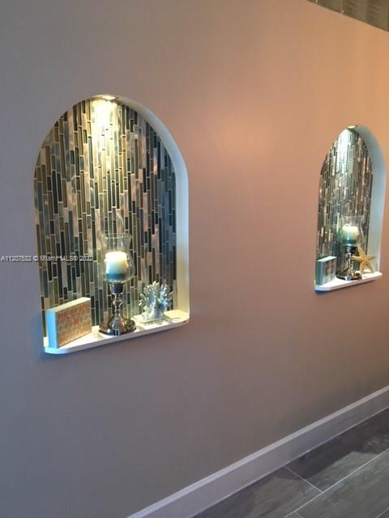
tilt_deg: -12.4
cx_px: 194
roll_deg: -1.1
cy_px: 259
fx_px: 435
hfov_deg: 48.2
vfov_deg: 61.7
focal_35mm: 29
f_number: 2.2
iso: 125
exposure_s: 1/30
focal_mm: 4.15
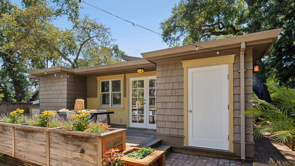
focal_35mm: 21
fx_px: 164
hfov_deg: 83.6
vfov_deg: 53.0
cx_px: 133
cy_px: 104
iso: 200
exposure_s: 1/60
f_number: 11
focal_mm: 18
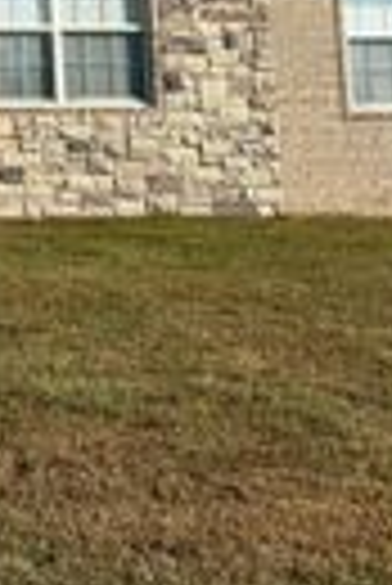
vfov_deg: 20.3
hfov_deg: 13.4
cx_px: -221
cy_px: -56
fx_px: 1564
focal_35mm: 96
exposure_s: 1/7092
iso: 80
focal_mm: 6.76
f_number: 1.78
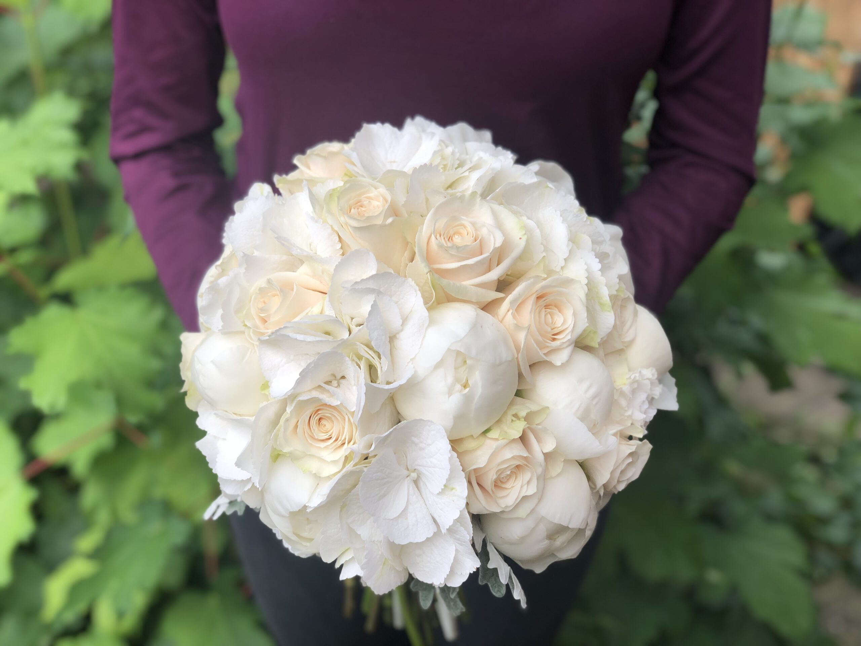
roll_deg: -2.4
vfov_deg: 28.0
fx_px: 1293
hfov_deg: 36.8
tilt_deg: -27.9
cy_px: 323
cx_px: 430
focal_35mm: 52
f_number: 2.4
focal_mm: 6
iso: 16
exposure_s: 1/128
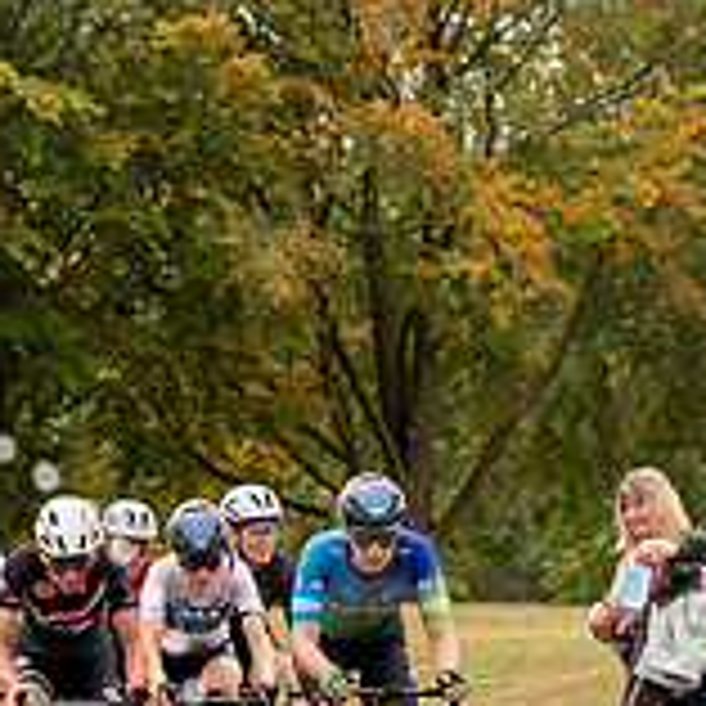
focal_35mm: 315
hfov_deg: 5.6
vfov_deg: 5.6
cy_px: 572
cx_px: 217
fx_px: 7268
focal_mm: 70
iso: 250
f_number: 3.5
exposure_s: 1/1000
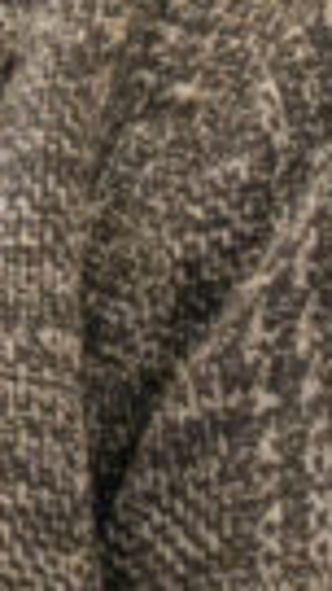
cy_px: -738
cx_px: -655
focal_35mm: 318
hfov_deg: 3.7
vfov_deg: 6.5
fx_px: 4974
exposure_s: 1/80
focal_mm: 40
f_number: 10
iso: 3200
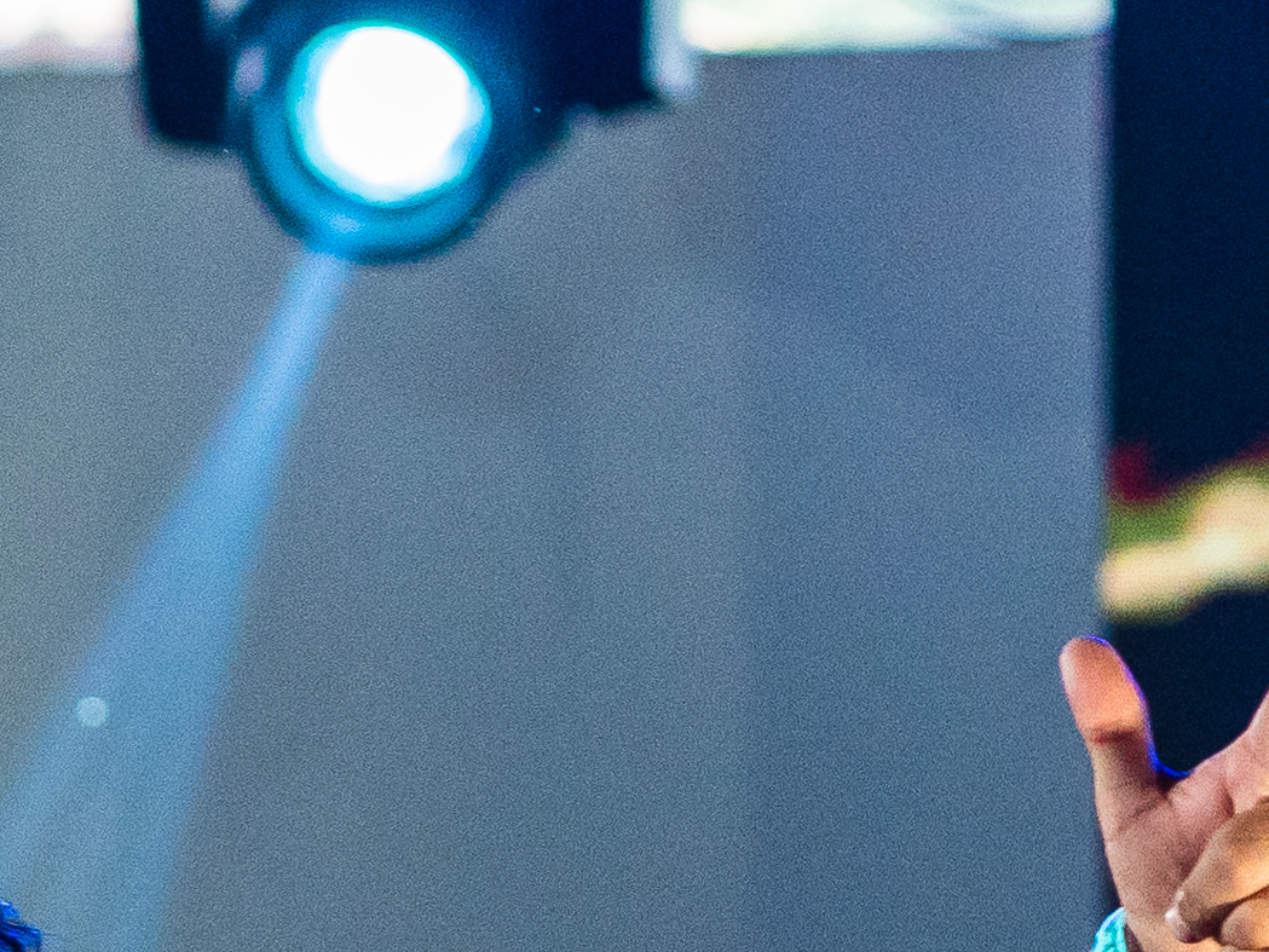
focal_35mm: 546
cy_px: 1897
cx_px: -208
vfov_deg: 2.7
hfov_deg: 3.6
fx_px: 20018
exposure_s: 1/500
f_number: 3.2
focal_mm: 85
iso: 2000
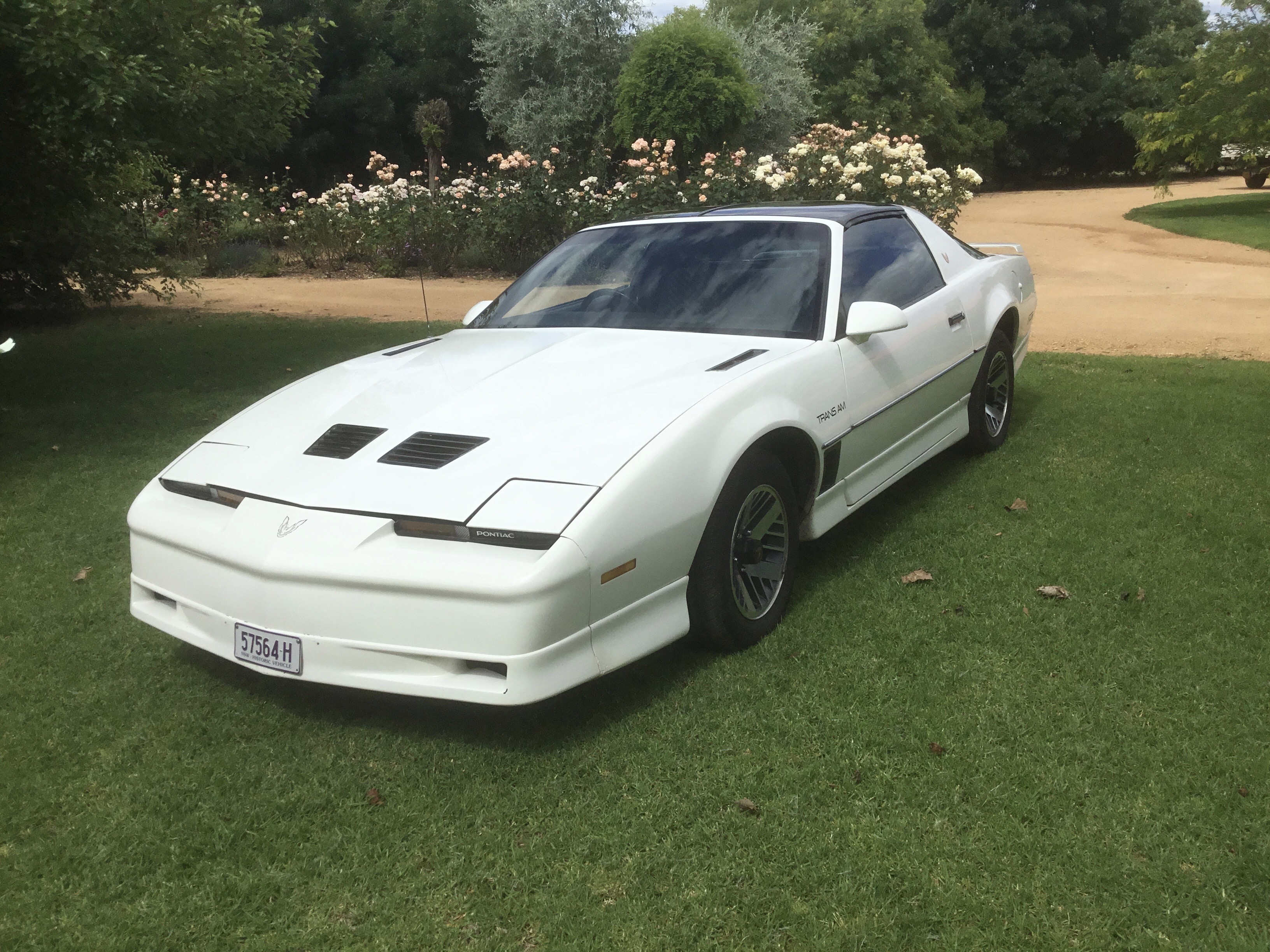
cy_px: 476
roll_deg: +1.0
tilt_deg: -17.7
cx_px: 635
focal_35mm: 31
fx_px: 1137
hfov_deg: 58.4
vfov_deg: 45.4
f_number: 2.4
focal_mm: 3.3
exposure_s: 1/2632
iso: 25
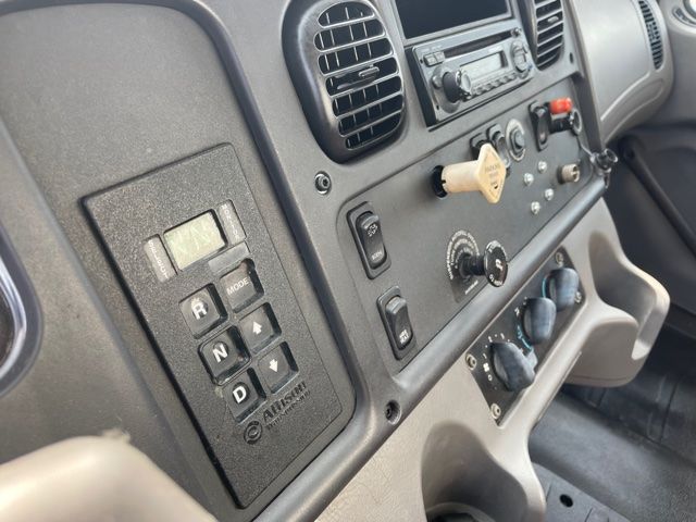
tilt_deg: -36.1
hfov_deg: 67.3
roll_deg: -7.3
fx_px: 523
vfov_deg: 53.1
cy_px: 261
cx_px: 348
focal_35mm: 26
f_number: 1.6
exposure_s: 1/121
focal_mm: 5.1
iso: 50
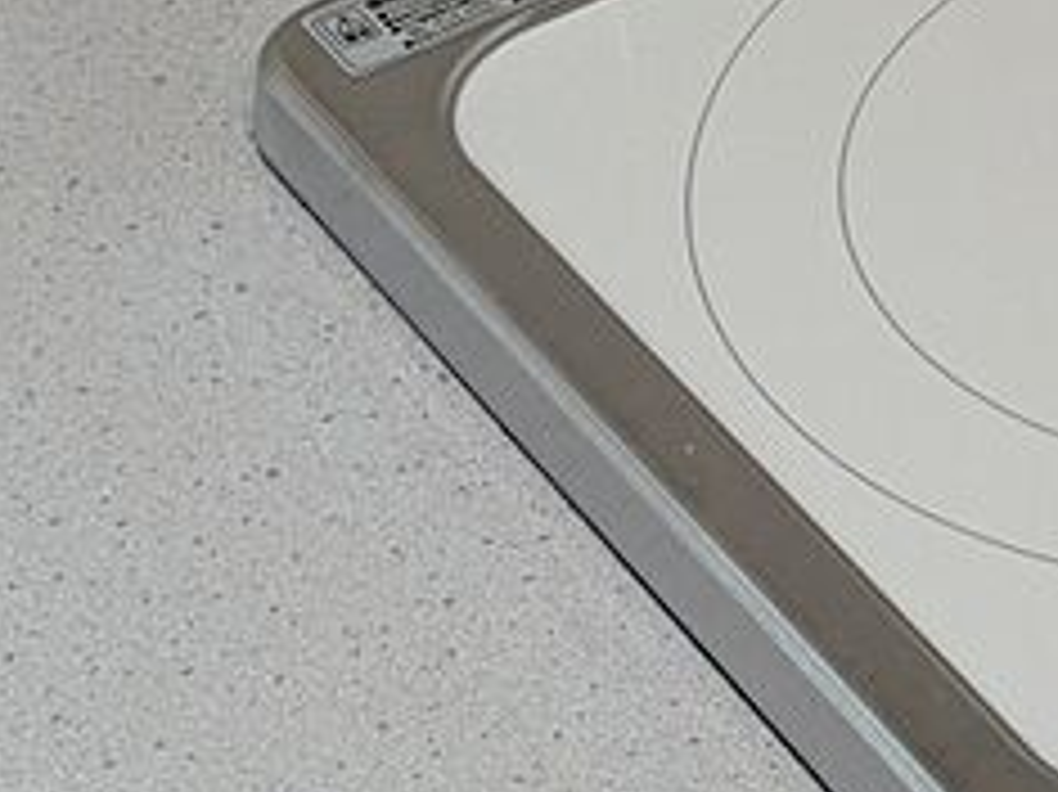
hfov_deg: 13.7
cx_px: 1346
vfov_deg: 10.7
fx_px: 4246
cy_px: 382
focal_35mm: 139
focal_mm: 5.43
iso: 122
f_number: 1.89
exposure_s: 1/40
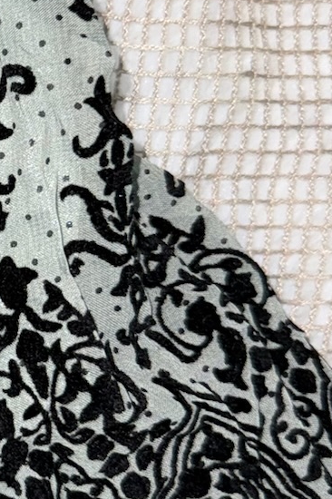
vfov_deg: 21.9
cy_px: 206
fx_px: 1288
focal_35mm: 93
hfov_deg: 13.0
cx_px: -299
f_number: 1.78
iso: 64
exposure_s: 1/66
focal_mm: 6.76
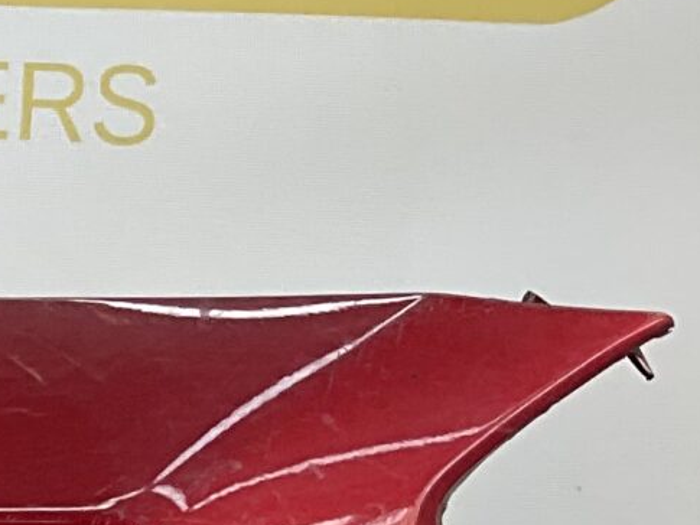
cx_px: -596
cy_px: 1294
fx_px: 3095
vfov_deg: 8.7
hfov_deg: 11.8
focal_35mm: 153
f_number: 1.8
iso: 16
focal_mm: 3
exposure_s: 1/183
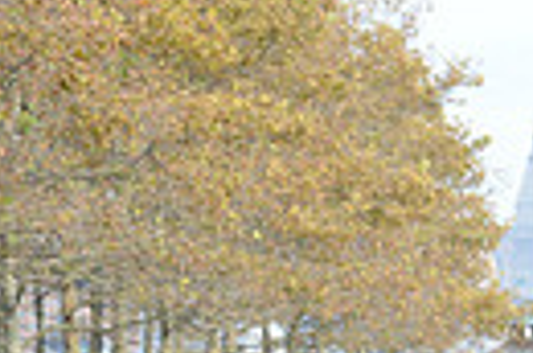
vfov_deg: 3.7
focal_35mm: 367
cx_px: -98
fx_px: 5420
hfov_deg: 5.6
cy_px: 638
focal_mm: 82
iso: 500
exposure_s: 1/250
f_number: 9
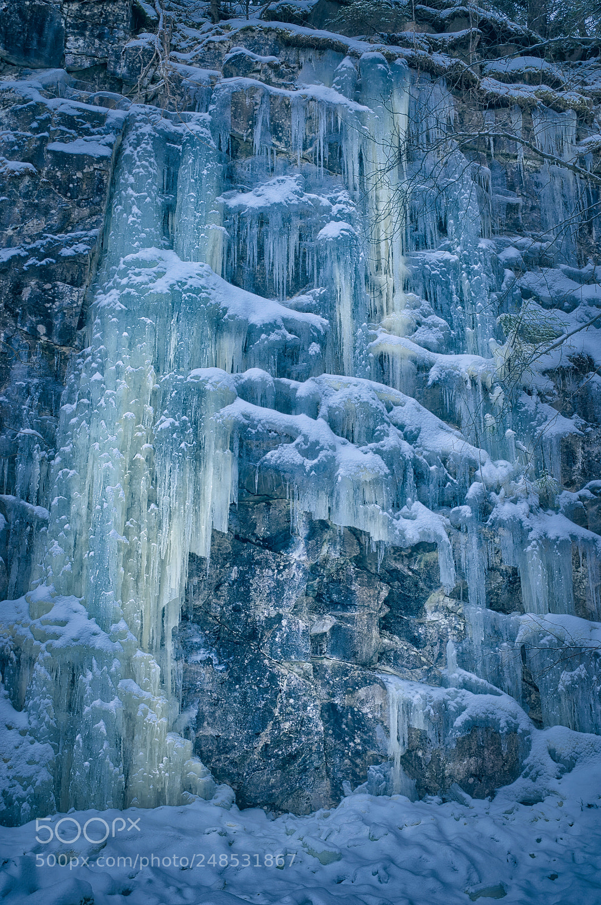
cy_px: 452
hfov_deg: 38.8
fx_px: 854
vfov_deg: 55.9
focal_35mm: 34
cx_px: 300
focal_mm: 34
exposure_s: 1/60
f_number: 10
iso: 100
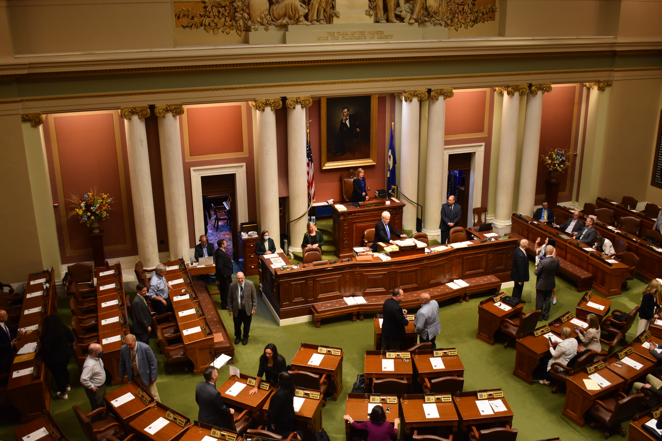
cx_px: 331
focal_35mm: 36
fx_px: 662
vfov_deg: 36.9
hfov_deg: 53.1
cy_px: 220
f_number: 4
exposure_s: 1/60
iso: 800
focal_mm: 24
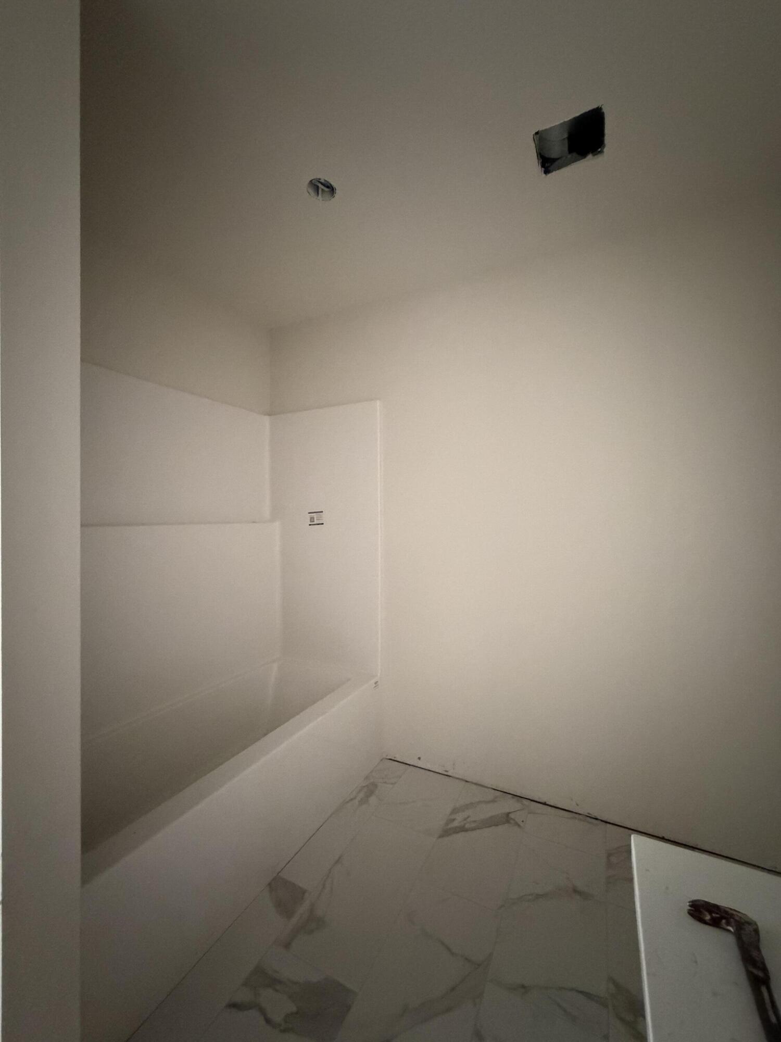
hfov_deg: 85.7
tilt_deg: +0.3
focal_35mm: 14
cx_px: 390
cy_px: 521
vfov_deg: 102.1
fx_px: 421
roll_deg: +0.3
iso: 1250
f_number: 2.2
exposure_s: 1/46
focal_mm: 2.22
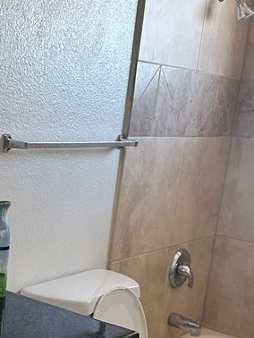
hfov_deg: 21.8
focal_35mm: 65
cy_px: 244
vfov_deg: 29.4
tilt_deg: -11.7
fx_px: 635
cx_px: -1
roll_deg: -4.7
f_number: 1.78
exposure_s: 1/92
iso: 250
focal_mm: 6.86
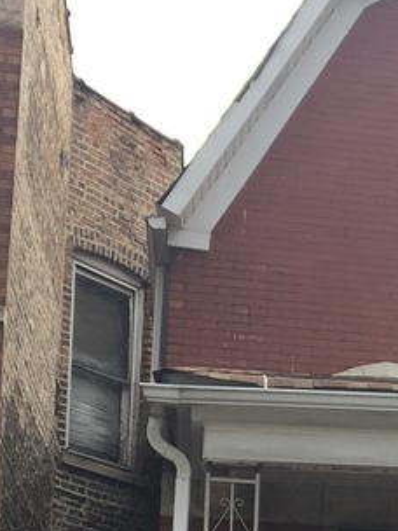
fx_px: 1579
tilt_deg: +9.6
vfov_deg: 18.2
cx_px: 534
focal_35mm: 103
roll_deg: -1.2
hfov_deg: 13.8
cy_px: 617
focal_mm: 4.15
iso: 25
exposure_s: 1/545
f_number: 2.2
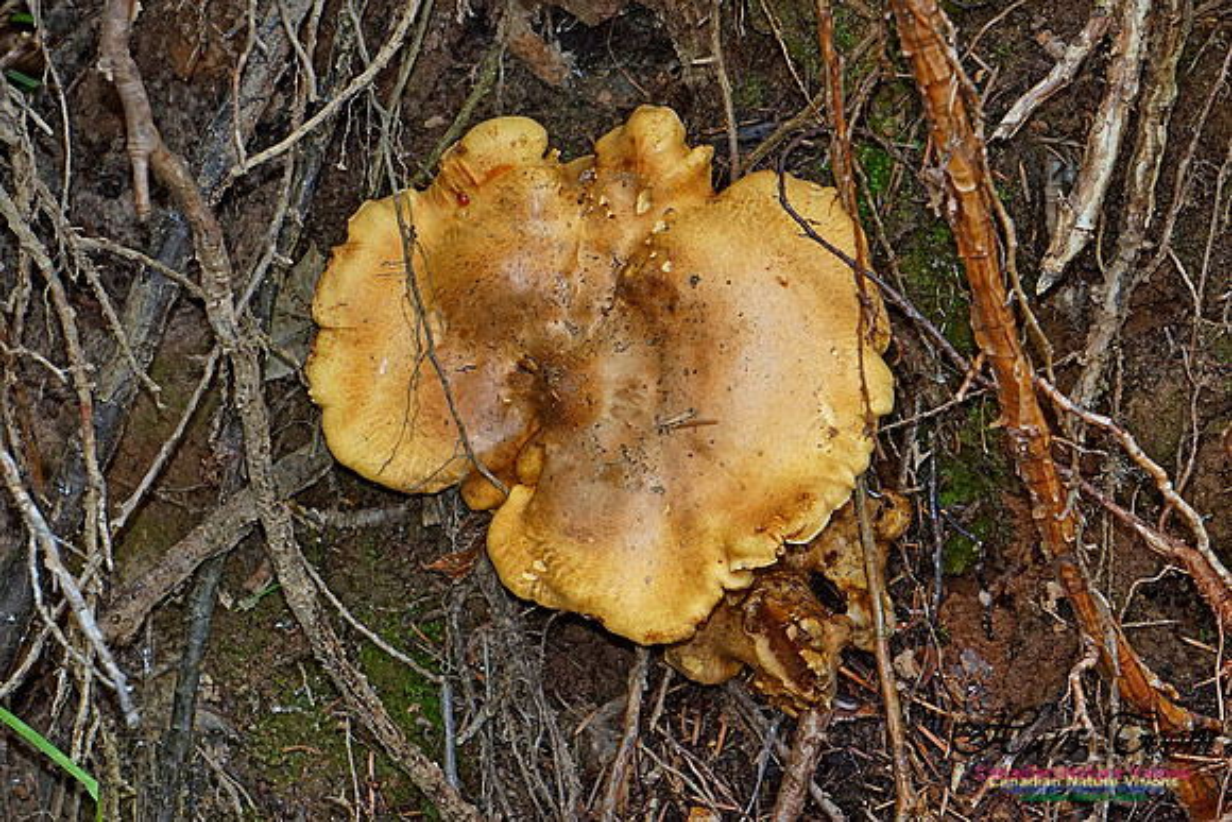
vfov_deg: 8.6
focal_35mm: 159
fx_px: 5442
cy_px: 411
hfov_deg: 12.9
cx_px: 616
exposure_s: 1/60
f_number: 13
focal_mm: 106
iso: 1000
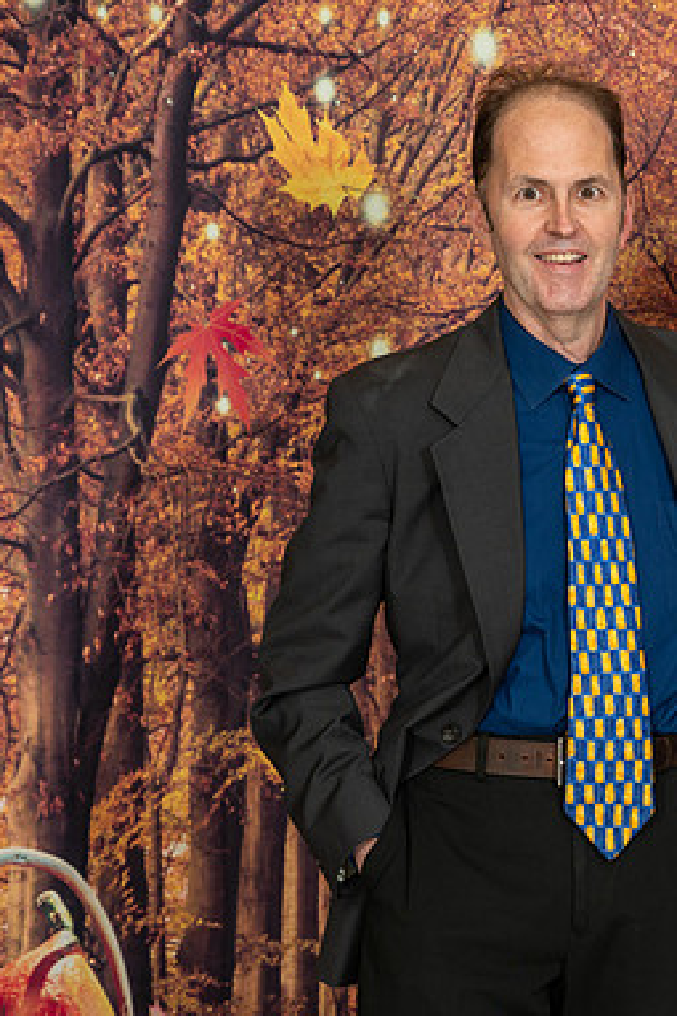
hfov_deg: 13.1
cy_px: 509
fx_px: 2908
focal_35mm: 103
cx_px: 704
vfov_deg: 19.8
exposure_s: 1/80
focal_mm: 68
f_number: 5.6
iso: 800
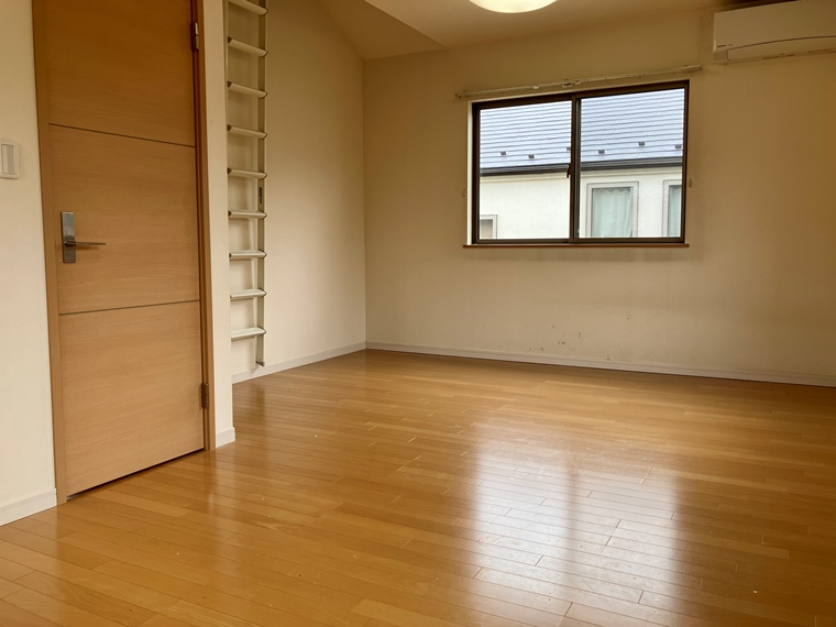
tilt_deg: -5.0
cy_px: 314
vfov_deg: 49.7
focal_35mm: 28
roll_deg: -0.6
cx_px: 418
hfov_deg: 63.4
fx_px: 676
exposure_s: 1/158
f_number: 1.8
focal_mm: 3.99
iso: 25
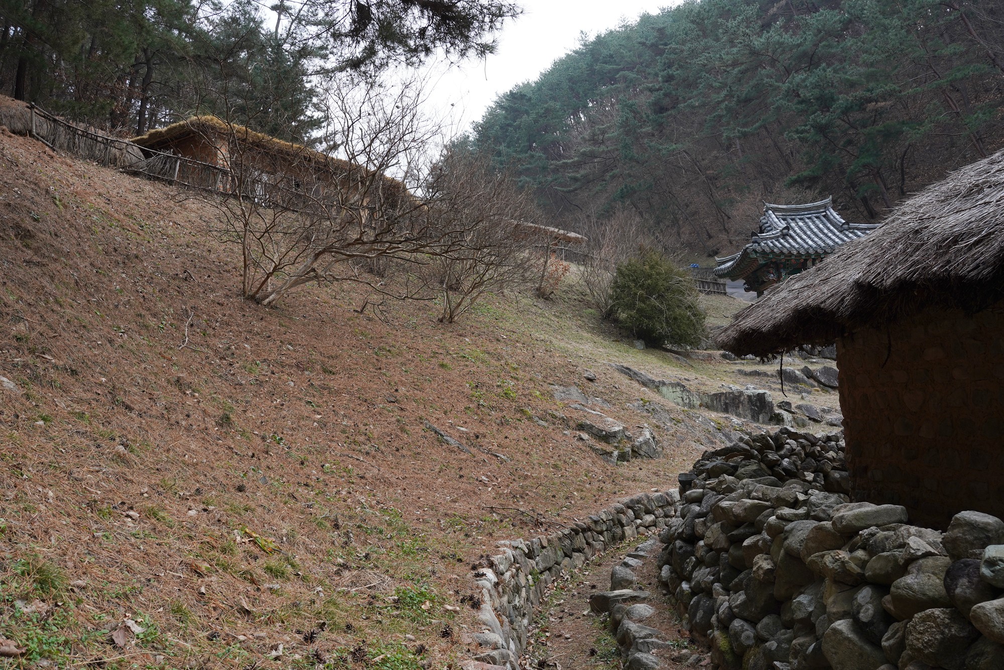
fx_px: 809
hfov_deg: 63.7
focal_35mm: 29
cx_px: 502
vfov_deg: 45.0
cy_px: 335
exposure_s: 1/100
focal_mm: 29
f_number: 10
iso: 400
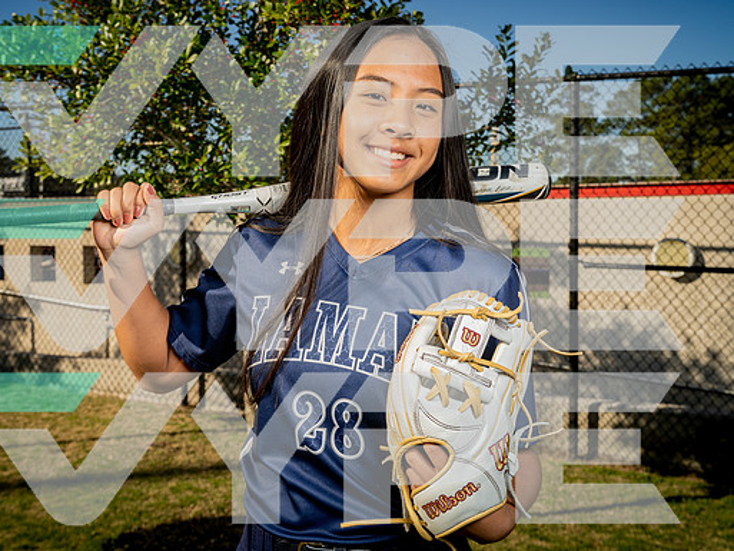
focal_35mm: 50
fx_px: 1060
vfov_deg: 29.1
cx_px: 320
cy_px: 276
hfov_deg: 38.1
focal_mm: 46
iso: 125
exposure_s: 1/250
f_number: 10
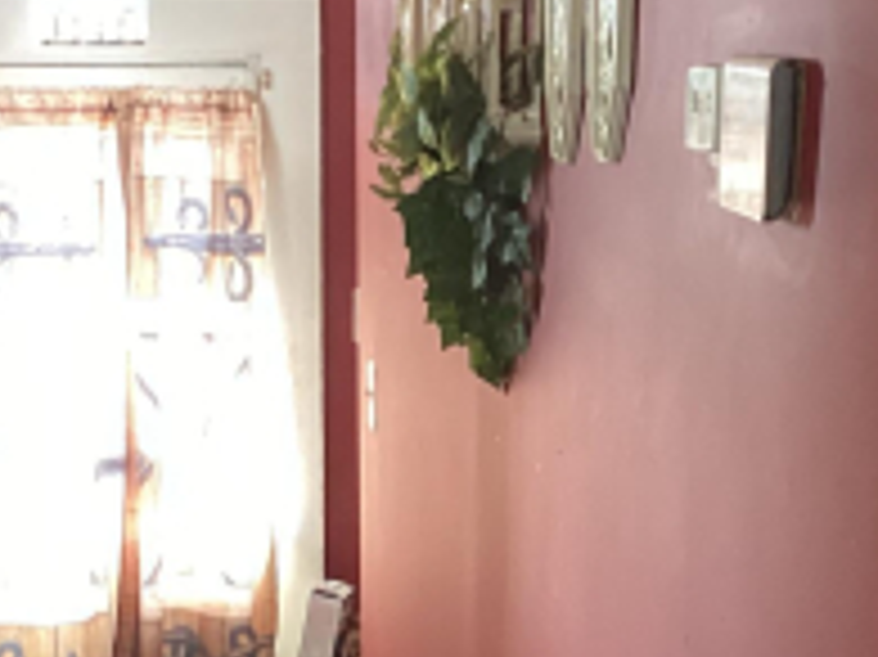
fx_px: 2687
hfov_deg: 18.6
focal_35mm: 106
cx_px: 471
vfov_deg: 13.9
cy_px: 500
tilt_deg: -9.3
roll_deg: -0.3
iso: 320
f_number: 2.4
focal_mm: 3.3
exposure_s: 1/40
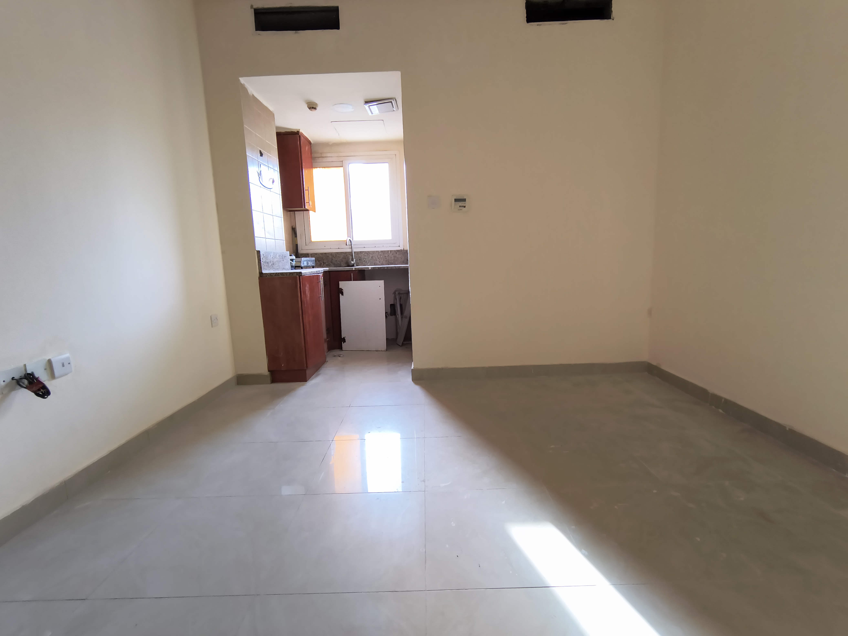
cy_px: 318
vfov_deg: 94.5
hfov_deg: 110.5
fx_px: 294
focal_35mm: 12
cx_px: 424
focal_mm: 2.13
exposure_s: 1/50
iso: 348
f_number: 2.2
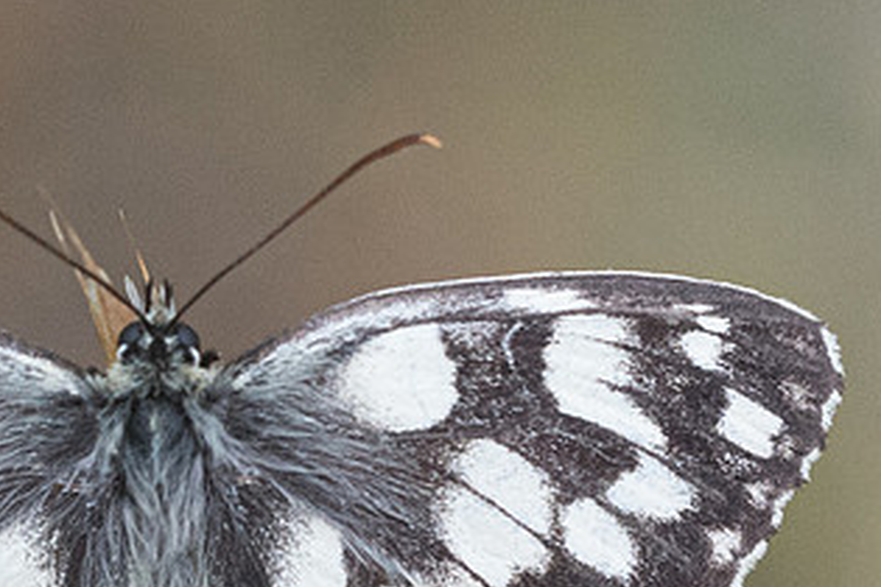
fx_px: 25253
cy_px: 591
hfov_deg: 2.0
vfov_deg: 1.3
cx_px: 331
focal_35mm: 1032
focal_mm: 150
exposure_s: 1/800
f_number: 8
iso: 800
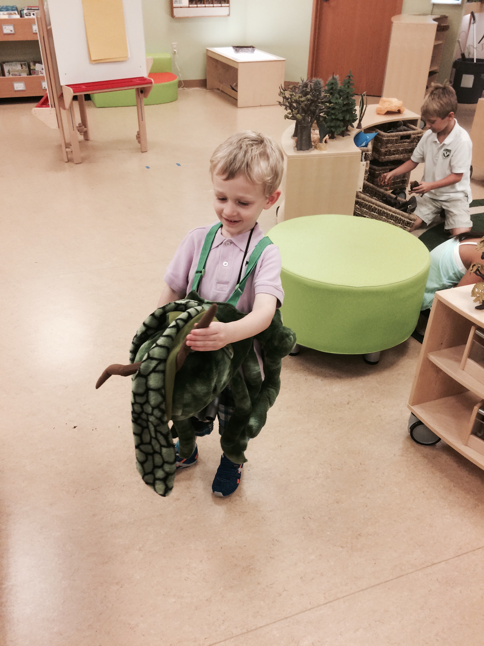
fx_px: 541
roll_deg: +0.0
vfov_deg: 61.7
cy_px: 323
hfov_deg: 48.2
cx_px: 242
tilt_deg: -35.8
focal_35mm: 29
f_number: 2.2
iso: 40
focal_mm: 4.15
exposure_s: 1/30
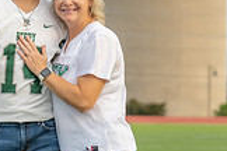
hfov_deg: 8.2
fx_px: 1583
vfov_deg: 5.5
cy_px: 118
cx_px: 52
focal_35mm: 251
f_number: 2.8
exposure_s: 1/400
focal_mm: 70
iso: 125
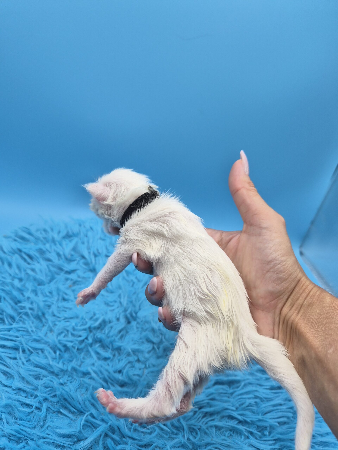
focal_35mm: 23
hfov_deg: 58.9
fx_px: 299
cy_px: 225
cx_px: 169
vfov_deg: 73.9
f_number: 1.8
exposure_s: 1/1014
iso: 80
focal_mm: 5.4
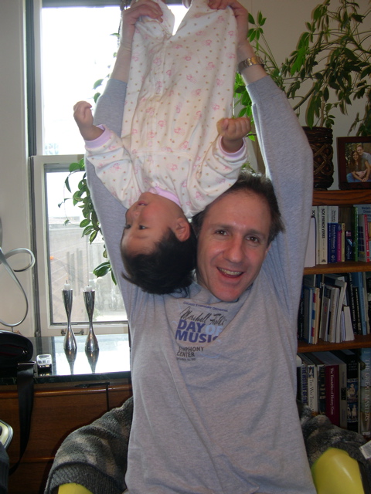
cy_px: 247
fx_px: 543
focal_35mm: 38
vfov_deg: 49.0
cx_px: 186
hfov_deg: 37.7
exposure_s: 1/30
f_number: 2.8
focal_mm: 8
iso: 100
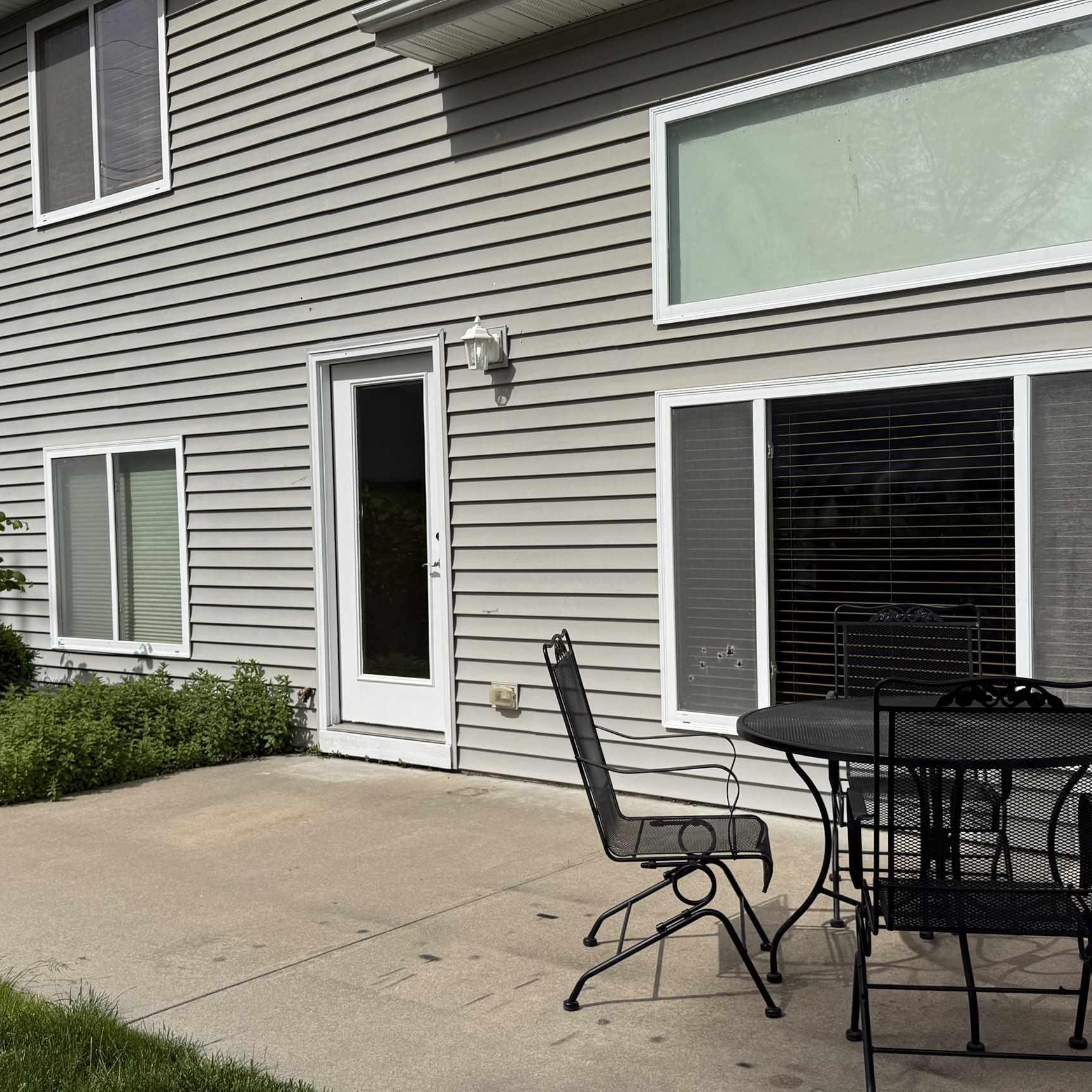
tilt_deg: -1.4
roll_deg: +1.0
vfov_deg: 43.9
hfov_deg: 43.9
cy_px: 564
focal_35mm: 38
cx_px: 533
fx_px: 1356
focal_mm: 6.76
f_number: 1.78
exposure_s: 1/9091
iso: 80
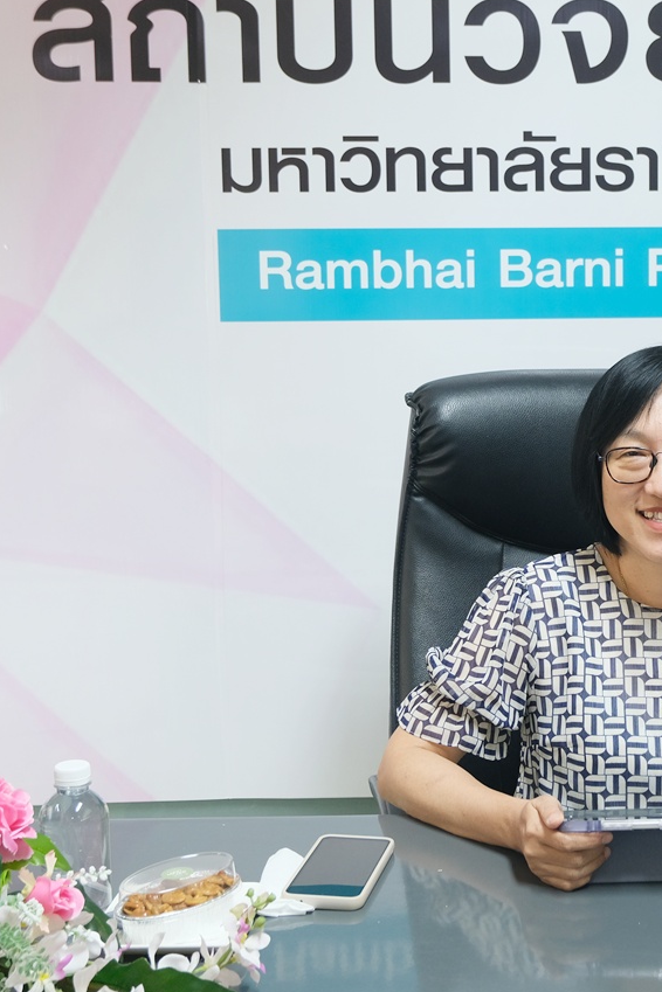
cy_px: 462
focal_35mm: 53
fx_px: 1462
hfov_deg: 24.9
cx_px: 573
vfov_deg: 37.5
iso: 640
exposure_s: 1/30
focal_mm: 20.3
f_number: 4.2
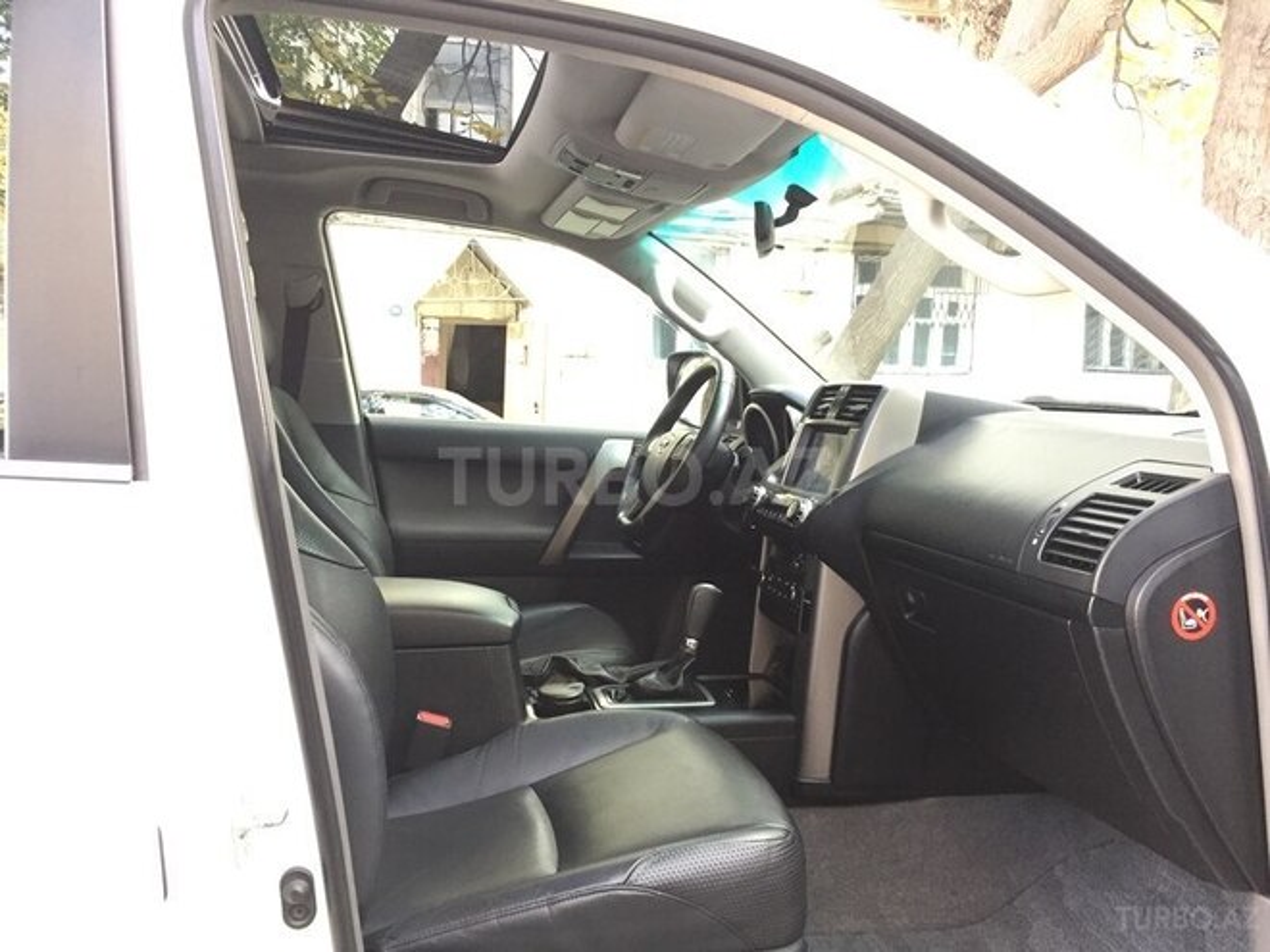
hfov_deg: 61.7
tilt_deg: -6.6
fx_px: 1064
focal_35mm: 29
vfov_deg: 48.2
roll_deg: -2.0
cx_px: 635
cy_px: 476
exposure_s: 1/33
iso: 200
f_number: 2.2
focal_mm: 4.15
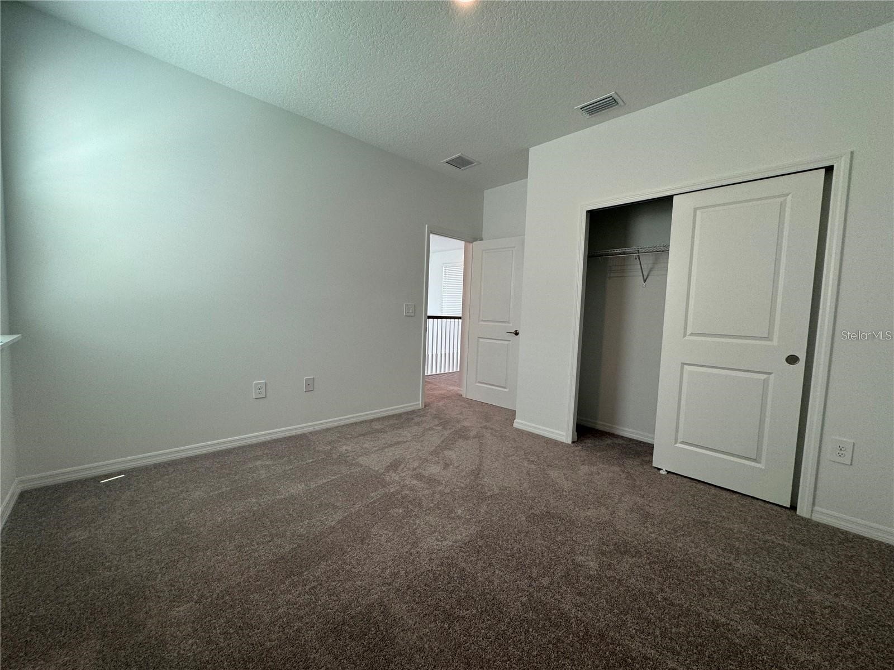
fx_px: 362
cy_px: 335
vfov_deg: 85.7
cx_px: 447
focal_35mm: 14
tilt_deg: -4.8
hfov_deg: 102.1
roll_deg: -2.6
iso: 125
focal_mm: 2.22
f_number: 2.2
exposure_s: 1/120
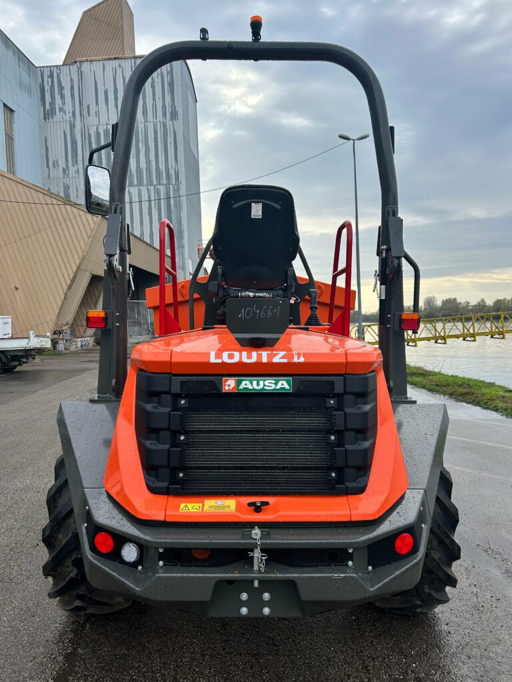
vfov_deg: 67.3
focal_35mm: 26
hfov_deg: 53.1
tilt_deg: -1.9
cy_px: 341
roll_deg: +1.3
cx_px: 256
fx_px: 513
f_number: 1.5
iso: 50
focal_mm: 5.7
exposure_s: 1/1159
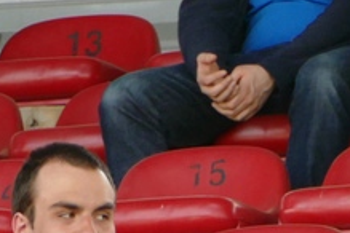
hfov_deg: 1.0
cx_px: 371
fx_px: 20308
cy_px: 551
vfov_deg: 0.7
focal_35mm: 2089
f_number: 4
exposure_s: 1/125
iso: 250
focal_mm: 144.72
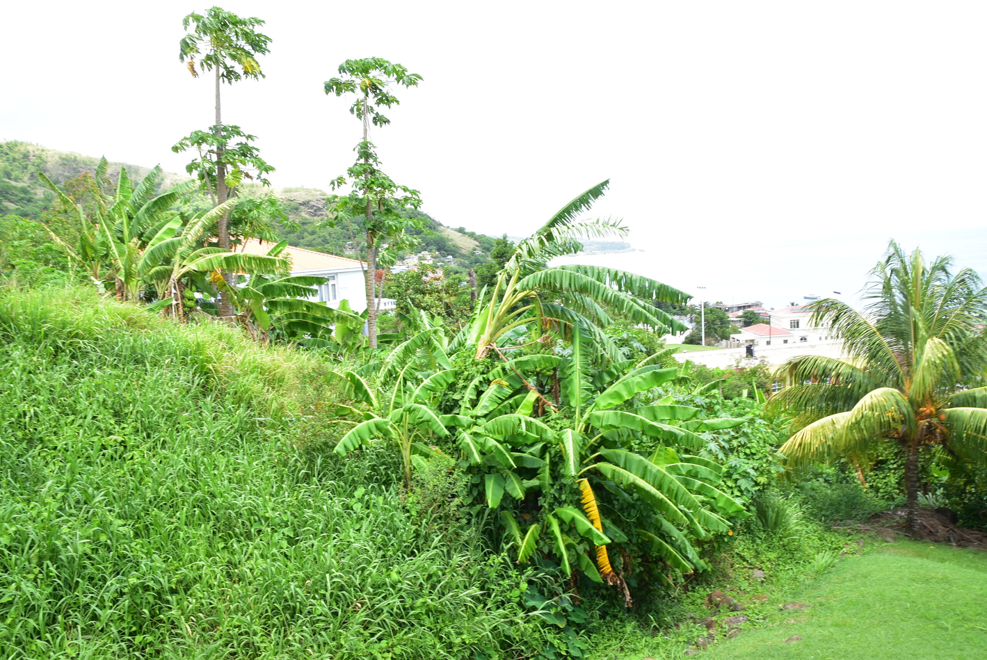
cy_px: 330
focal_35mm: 26
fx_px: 700
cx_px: 494
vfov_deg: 50.5
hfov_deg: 70.4
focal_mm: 17
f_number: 11
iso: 400
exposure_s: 1/350
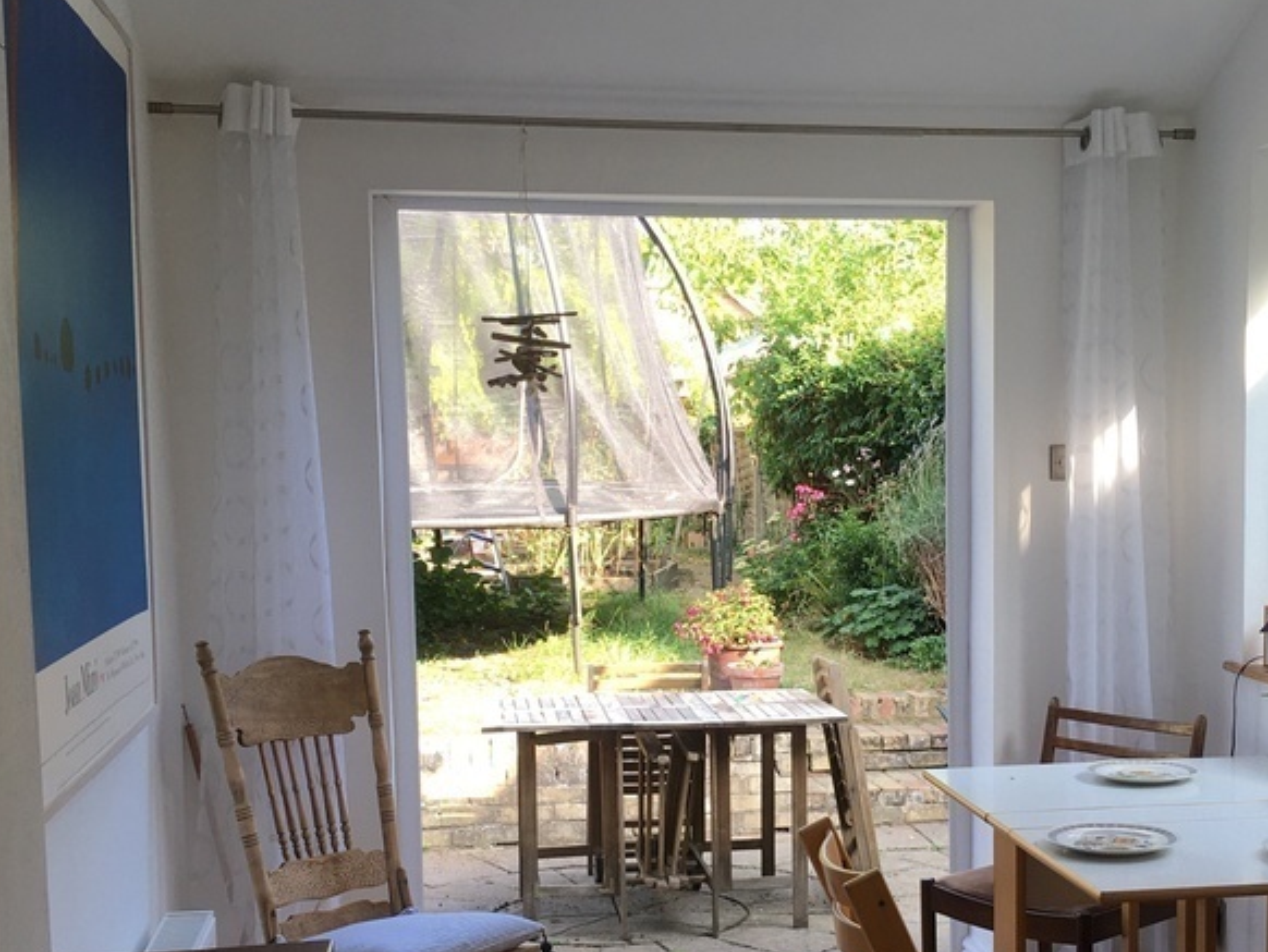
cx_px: 802
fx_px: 1869
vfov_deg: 28.4
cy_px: 632
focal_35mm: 51
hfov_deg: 37.2
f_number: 2.2
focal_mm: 4.15
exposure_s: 1/100
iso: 25
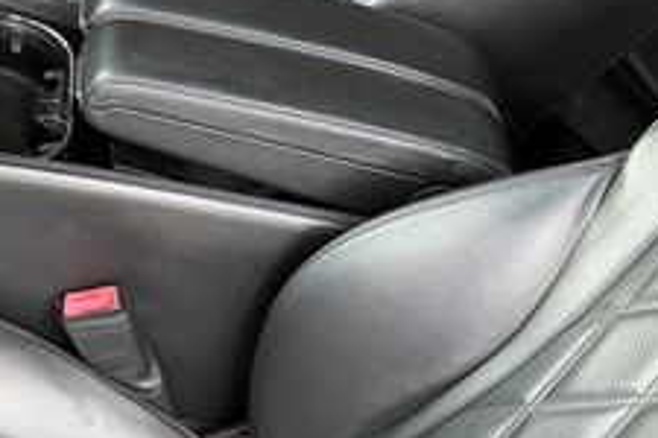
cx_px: 442
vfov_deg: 18.1
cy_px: 543
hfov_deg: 28.3
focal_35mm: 71
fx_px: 1298
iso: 160
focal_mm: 6.76
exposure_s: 1/121
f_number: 1.78
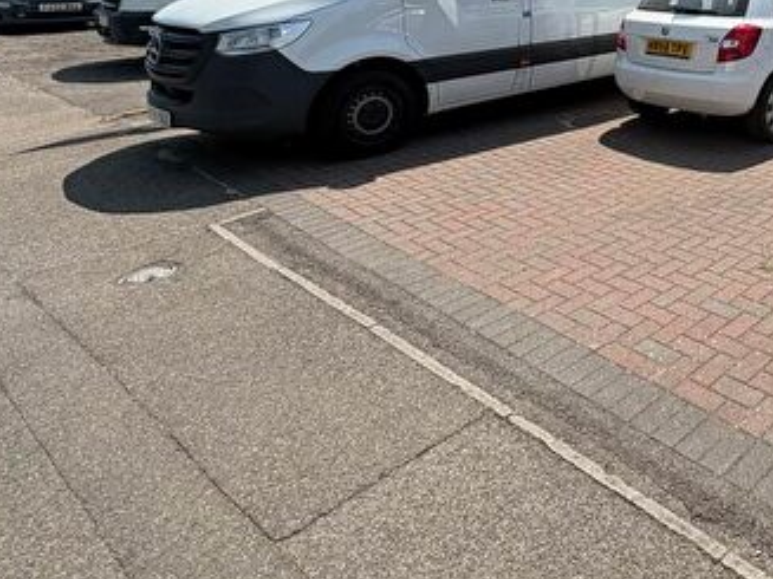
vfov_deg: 41.2
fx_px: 670
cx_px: 759
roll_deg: -1.1
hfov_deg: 49.8
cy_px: 11
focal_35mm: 30
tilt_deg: -4.1
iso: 50
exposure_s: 1/1346
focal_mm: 2.22
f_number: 2.2
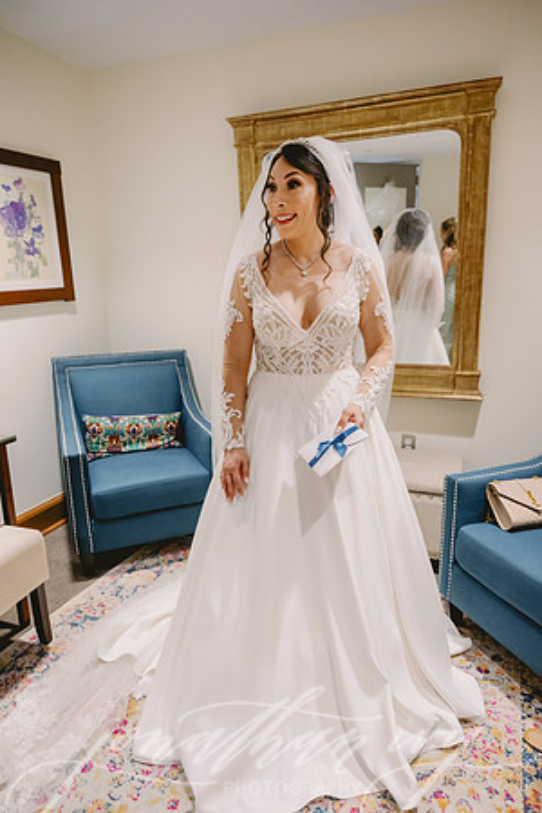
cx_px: 271
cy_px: 406
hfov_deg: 53.1
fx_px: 542
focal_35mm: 24
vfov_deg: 73.7
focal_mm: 24
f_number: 2.8
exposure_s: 1/320
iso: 2000
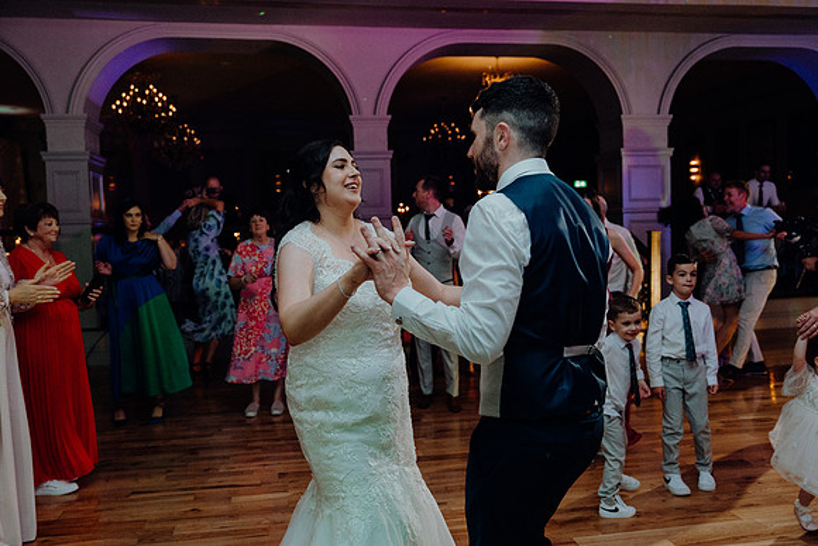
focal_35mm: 34
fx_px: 773
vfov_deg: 38.9
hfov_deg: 55.8
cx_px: 409
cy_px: 273
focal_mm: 34
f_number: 3.5
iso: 2500
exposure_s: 1/200
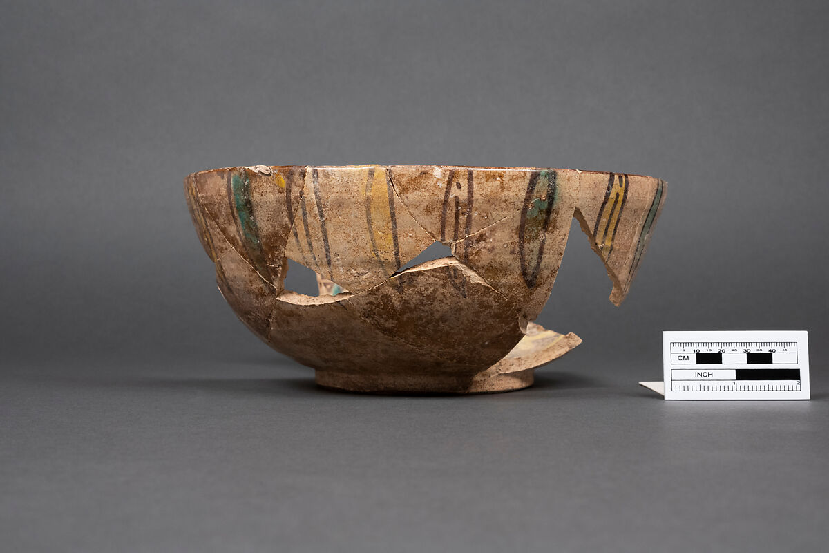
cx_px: 414
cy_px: 276
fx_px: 1151
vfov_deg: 27.0
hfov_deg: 39.6
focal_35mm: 50
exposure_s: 1/20
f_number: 14
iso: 640
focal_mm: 50
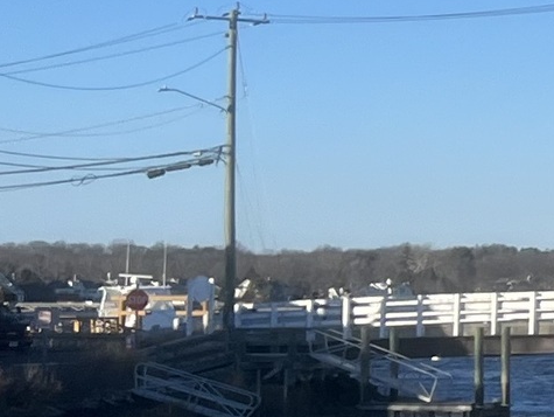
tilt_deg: +2.3
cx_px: 1379
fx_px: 2691
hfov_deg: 10.1
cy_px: 127
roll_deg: +0.2
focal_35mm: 168
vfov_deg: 8.8
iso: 50
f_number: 1.5
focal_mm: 5.7
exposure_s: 1/3831
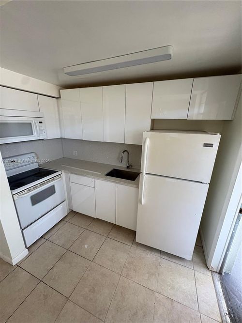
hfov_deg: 85.7
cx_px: 121
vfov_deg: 102.1
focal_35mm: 14
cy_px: 162
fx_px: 131
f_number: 2.2
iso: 160
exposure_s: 1/99
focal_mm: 2.22
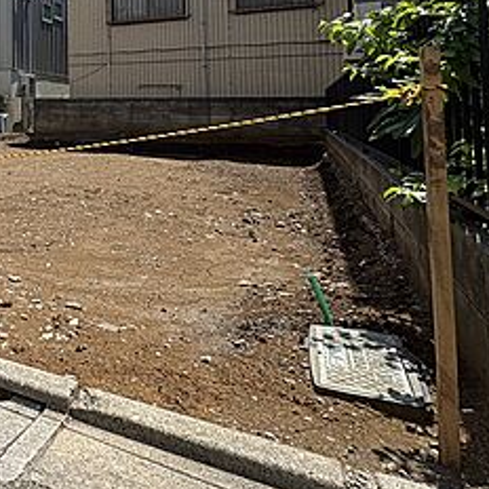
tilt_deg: +5.6
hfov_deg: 37.9
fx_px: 511
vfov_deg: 47.4
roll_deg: +0.2
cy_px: 76
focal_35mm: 32
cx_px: -101
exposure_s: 1/910
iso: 40
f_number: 2.2
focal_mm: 2.22
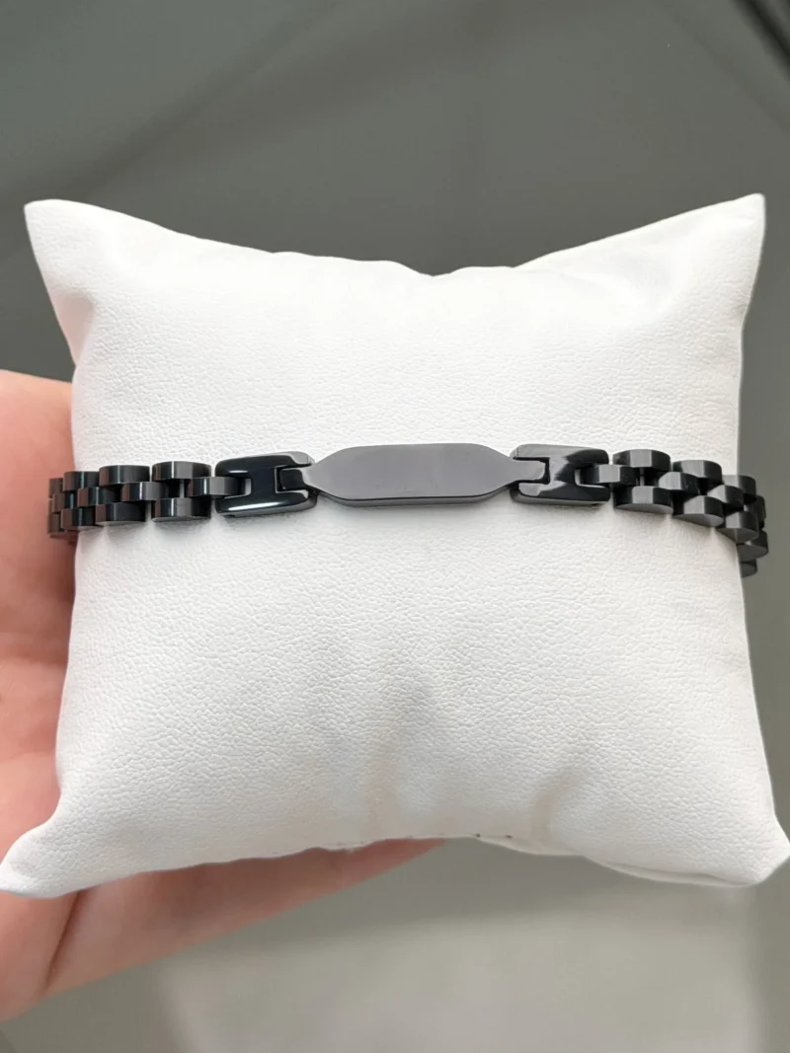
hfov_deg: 30.3
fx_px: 1461
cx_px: 395
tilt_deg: -69.6
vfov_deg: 39.7
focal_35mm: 48
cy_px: 526
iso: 64
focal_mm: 6.76
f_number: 1.78
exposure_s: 1/652
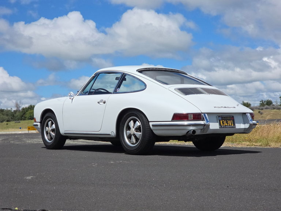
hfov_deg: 28.2
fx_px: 560
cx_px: 140
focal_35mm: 69
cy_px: 106
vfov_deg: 21.3
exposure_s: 1/4643
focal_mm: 7.9
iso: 50
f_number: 2.4
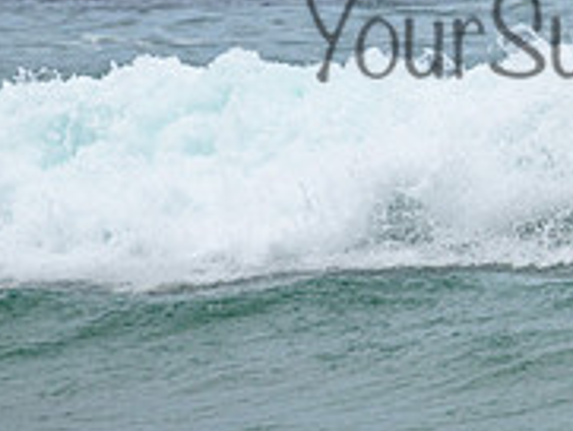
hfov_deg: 0.8
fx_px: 40863
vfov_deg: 0.6
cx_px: 630
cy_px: 5
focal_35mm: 2467
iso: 900
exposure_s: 1/2000
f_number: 11
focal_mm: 800
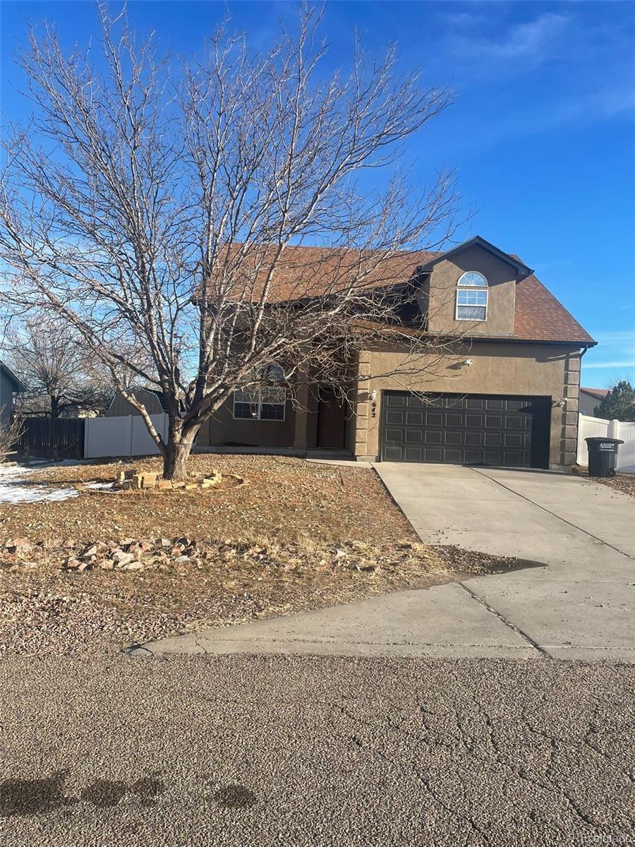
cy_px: 424
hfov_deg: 53.1
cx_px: 318
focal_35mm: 26
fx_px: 636
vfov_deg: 67.3
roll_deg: -1.8
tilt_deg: +1.1
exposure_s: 1/2053
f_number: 1.6
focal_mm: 4.2
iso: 32
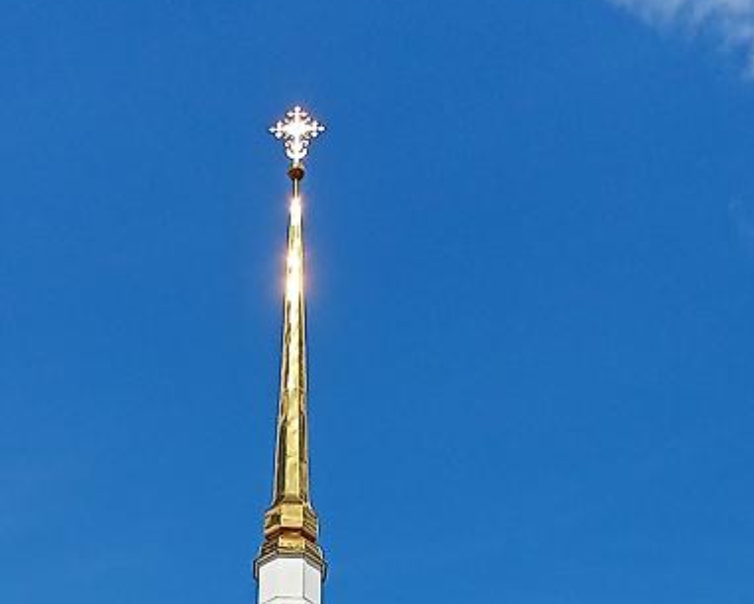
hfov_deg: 22.2
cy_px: 1002
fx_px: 1920
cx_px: 321
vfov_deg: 15.8
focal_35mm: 86
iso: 116
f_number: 1.8
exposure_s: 1/6369
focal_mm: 4.69
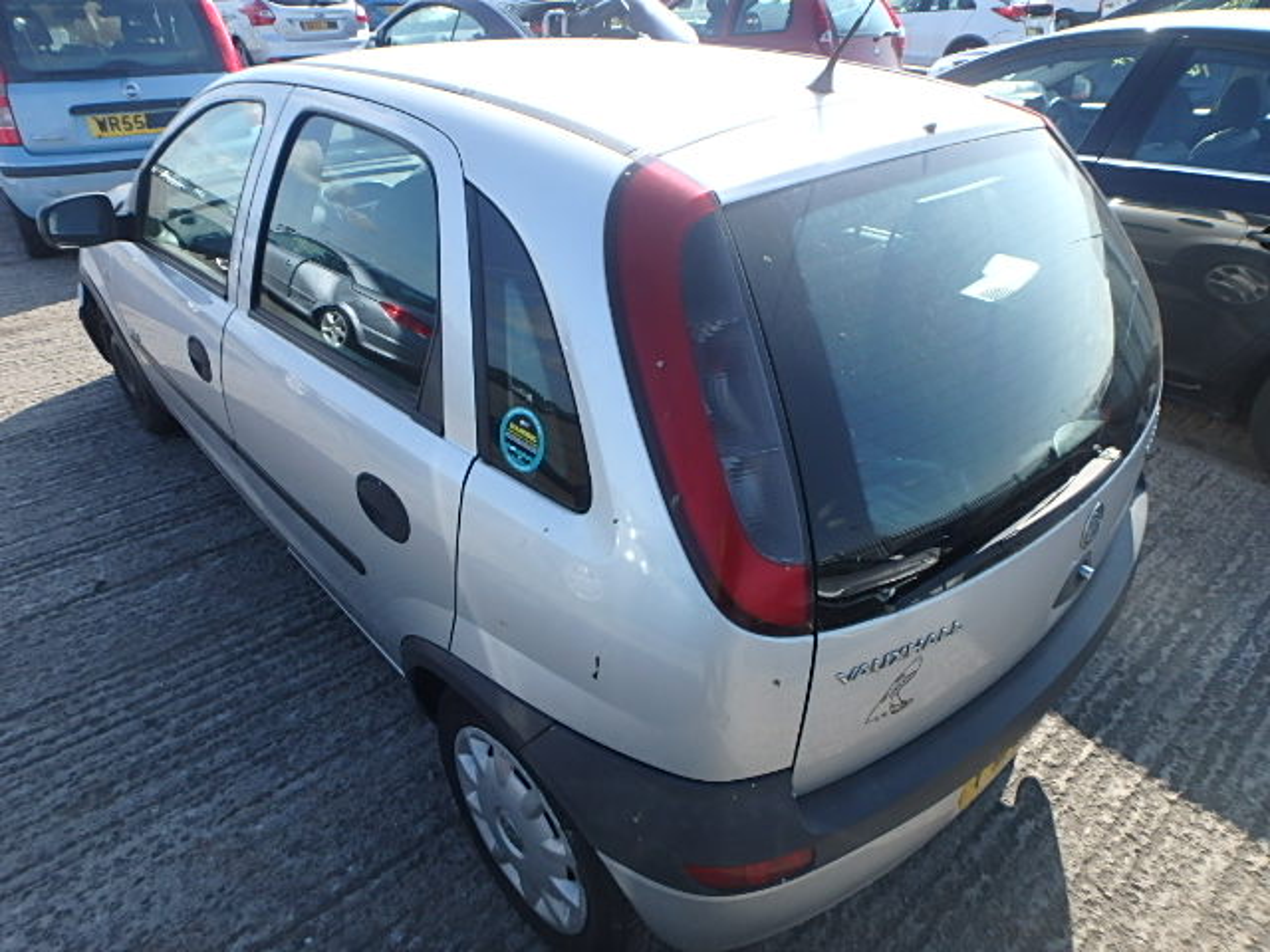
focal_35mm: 21
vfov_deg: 63.4
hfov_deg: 79.0
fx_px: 770
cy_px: 476
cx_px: 635
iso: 125
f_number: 3.5
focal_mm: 3.7
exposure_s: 1/500
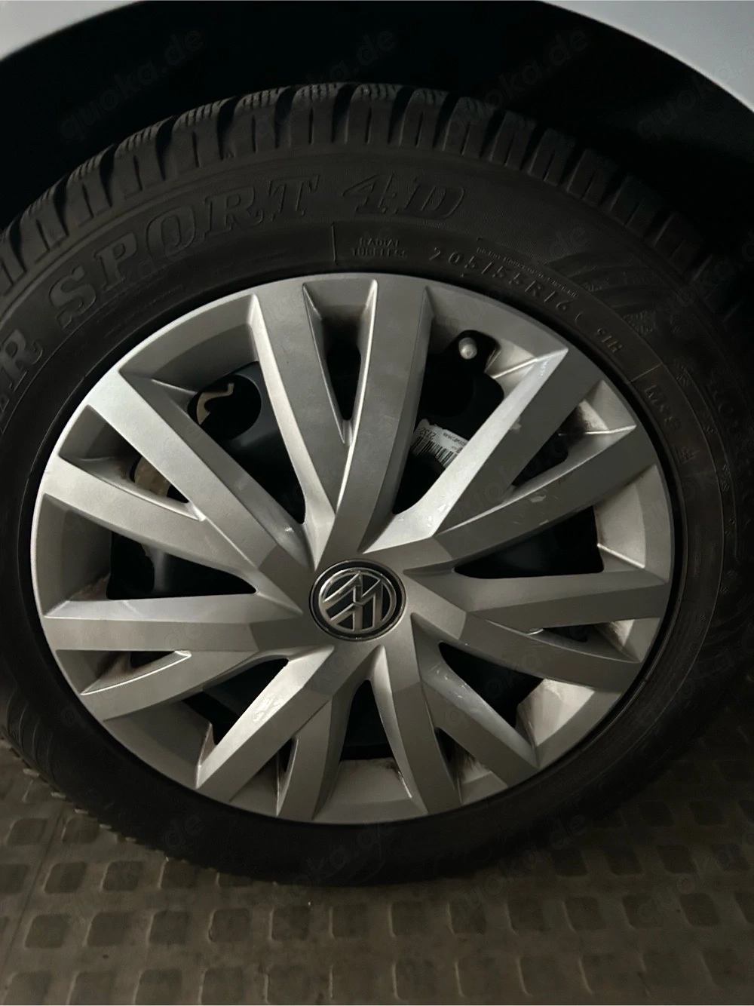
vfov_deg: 67.3
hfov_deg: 53.0
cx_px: 377
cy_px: 503
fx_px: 755
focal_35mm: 26
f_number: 1.5
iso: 640
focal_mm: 5.7
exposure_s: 1/40
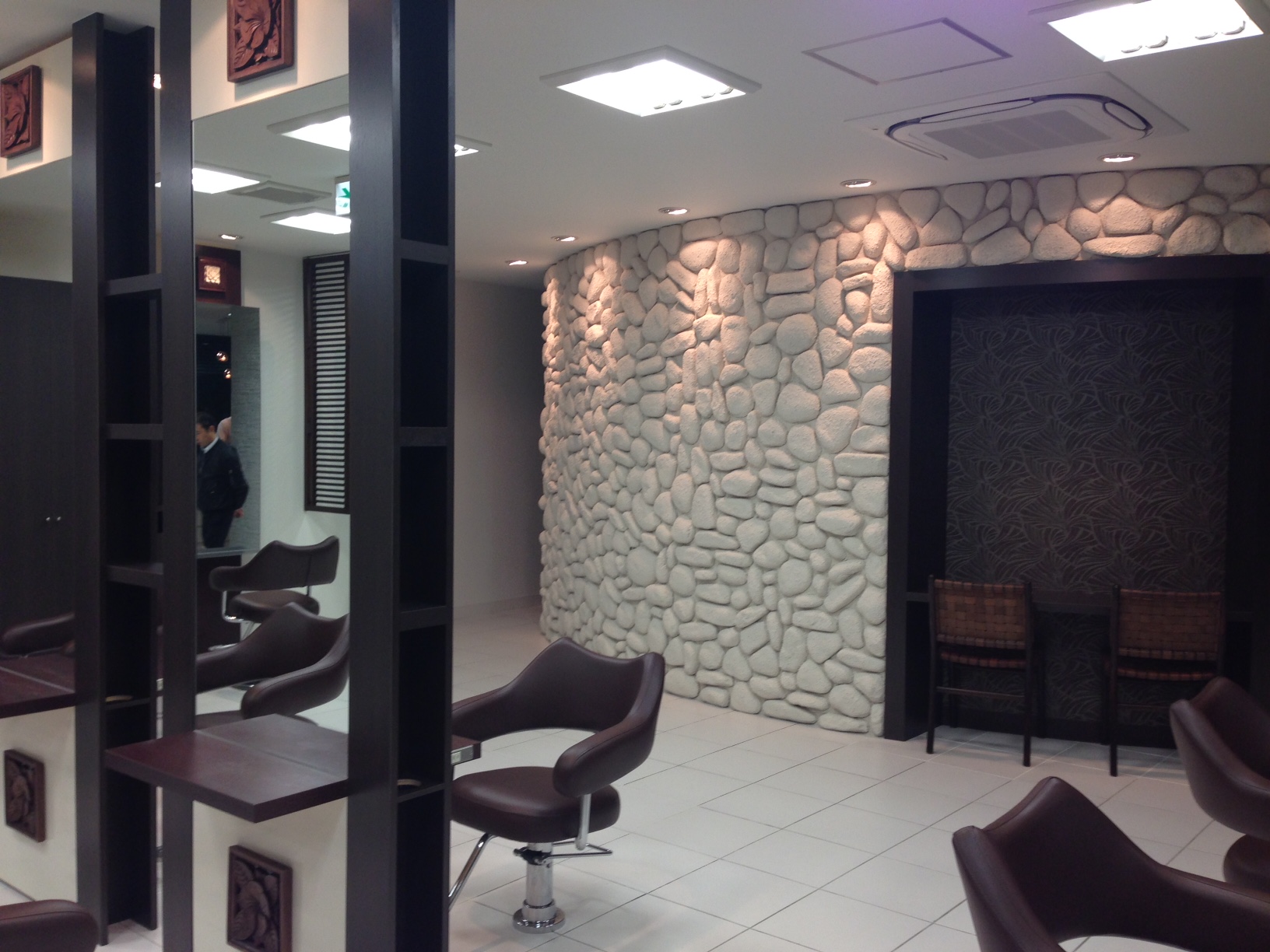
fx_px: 1211
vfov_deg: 42.9
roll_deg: -0.3
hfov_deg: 55.4
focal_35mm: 33
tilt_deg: -3.0
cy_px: 476
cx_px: 635
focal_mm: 4.12
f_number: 2.4
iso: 50
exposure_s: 1/60
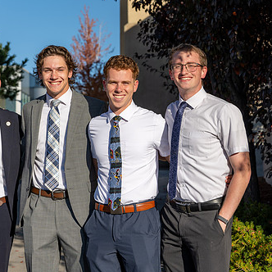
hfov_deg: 16.6
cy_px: 120
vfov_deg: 16.7
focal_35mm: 104
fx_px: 925
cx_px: 56
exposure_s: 1/800
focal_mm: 70
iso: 100
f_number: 5.6
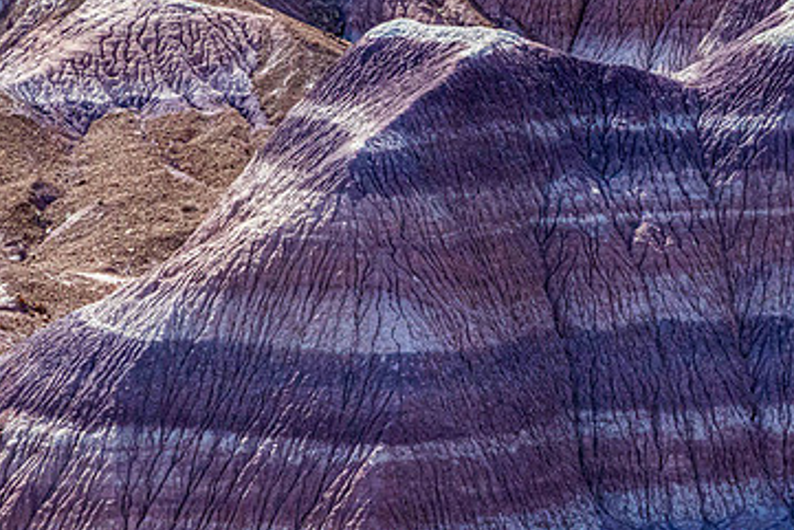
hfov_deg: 5.2
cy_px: 232
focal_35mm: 397
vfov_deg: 3.5
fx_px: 8759
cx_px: 622
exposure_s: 1/500
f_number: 13
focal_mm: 90.45
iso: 1000
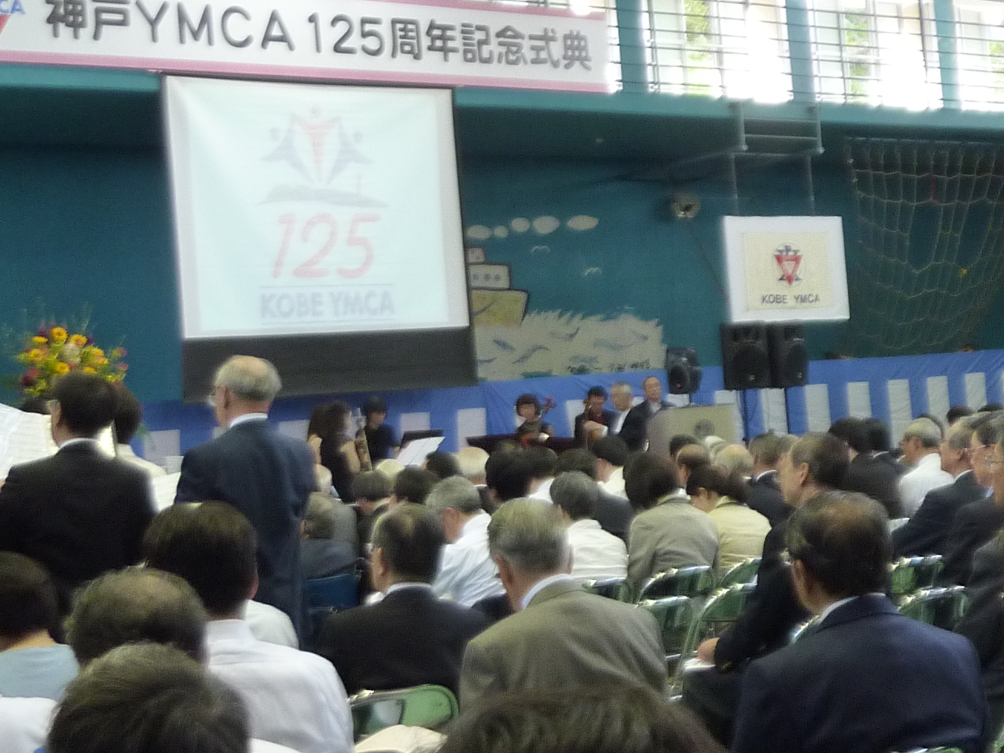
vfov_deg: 23.2
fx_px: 1827
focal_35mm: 63
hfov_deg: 30.7
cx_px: 576
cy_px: 291
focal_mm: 4.7
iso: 200
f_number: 3.4
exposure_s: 1/30
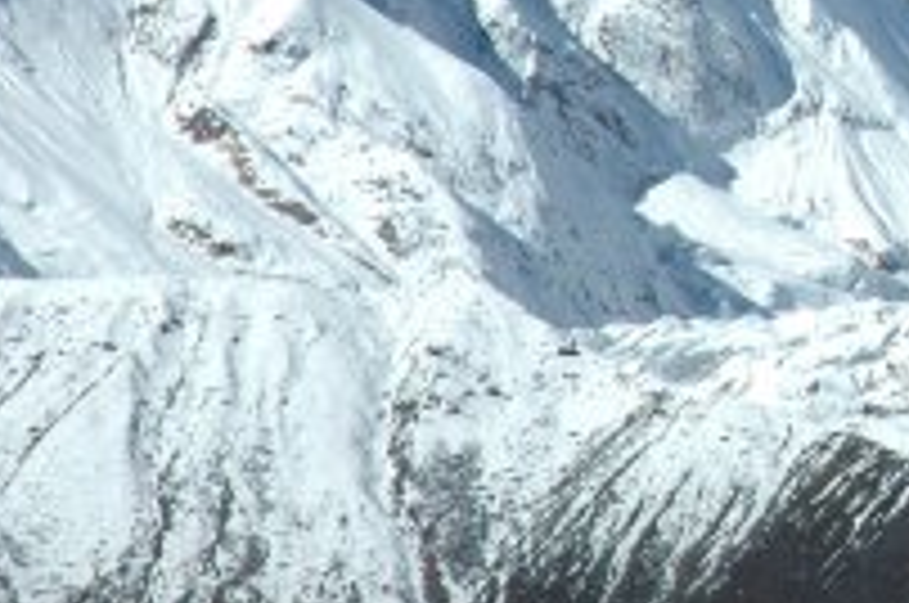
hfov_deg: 5.4
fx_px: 9454
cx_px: 1498
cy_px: -162
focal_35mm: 375
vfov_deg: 3.6
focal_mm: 70
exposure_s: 1/500
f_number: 11
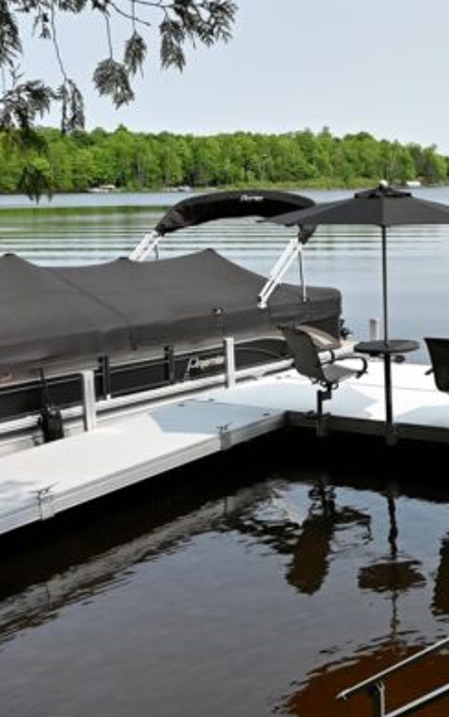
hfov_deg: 24.4
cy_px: 289
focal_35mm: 47
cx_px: 567
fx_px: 920
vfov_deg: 42.4
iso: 250
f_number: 5.6
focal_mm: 15
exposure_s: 1/1600
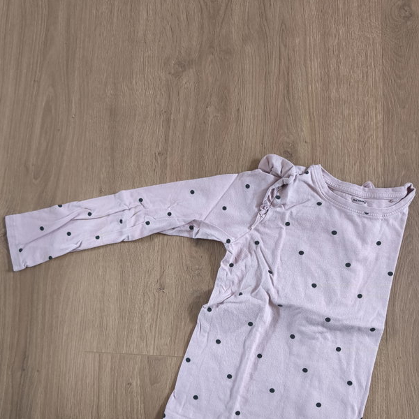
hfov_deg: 57.3
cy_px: 258
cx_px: 204
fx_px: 383
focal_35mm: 28
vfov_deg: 56.7
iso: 1000
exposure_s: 1/33.3
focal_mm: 6.57
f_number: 1.6
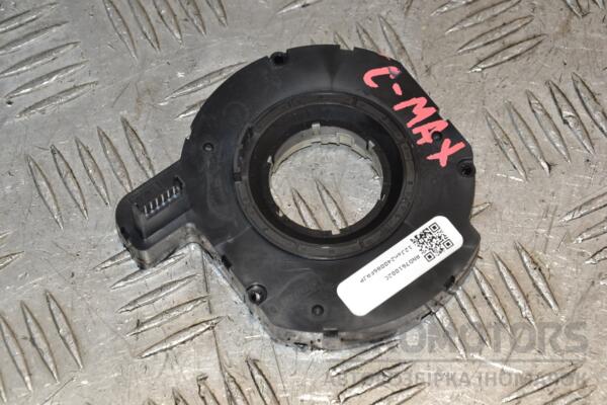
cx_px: 304
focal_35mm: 138
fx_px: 2327
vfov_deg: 9.9
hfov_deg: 14.9
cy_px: 202
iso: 800
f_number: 8
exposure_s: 1/200
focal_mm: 92
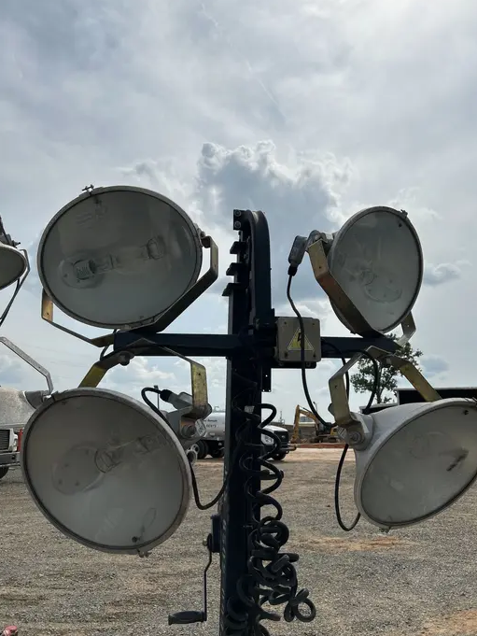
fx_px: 514
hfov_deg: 49.7
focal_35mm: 28
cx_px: 251
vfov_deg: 63.4
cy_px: 307
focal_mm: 5.7
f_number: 1.5
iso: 50
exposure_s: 1/14286
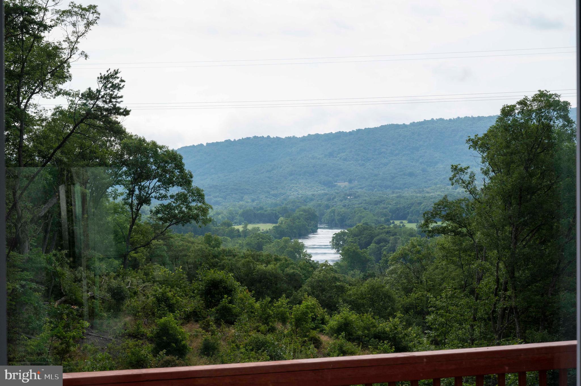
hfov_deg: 28.9
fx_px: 1129
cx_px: 290
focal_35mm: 70
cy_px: 193
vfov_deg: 19.4
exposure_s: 1/640
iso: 640
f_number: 13
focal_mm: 70
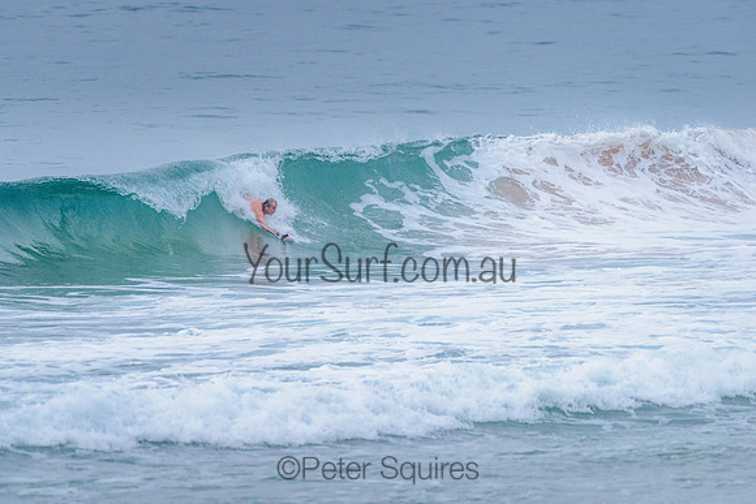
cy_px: 195
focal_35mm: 613
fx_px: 12872
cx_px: 298
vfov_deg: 2.2
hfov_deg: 3.4
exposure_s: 1/2000
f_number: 5.6
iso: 1600
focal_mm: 500
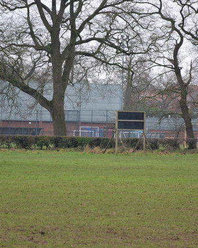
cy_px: 124
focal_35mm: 297
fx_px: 2176
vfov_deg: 6.5
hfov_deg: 5.2
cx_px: 107
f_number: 5.6
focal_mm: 140
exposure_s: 1/500
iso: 720
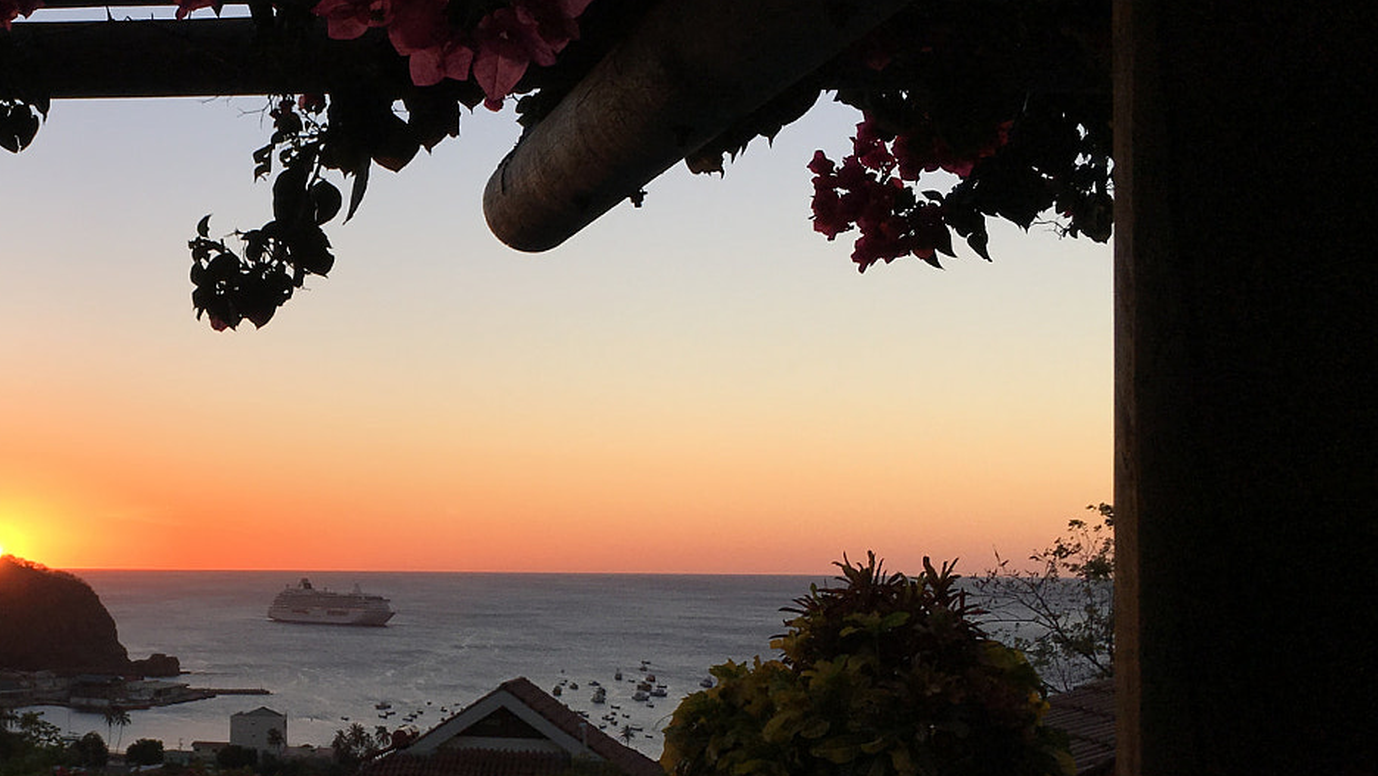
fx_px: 1974
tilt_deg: +1.7
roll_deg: -0.4
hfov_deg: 37.0
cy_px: 523
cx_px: 249
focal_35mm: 54
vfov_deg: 22.1
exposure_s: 1/686
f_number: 2.2
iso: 25
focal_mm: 4.15
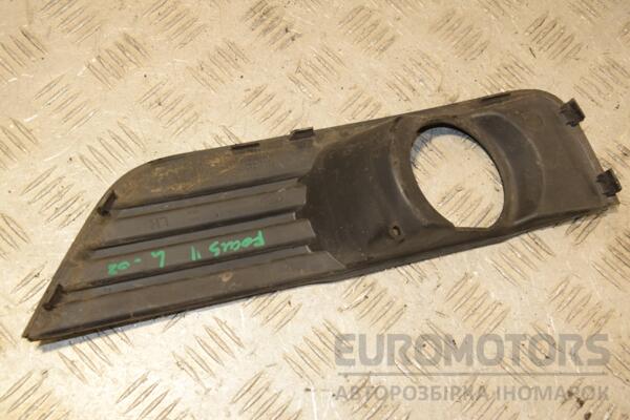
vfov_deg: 26.5
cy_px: 210
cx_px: 315
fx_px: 892
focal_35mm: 51
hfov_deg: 38.9
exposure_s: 1/200
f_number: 8
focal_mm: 34
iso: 800
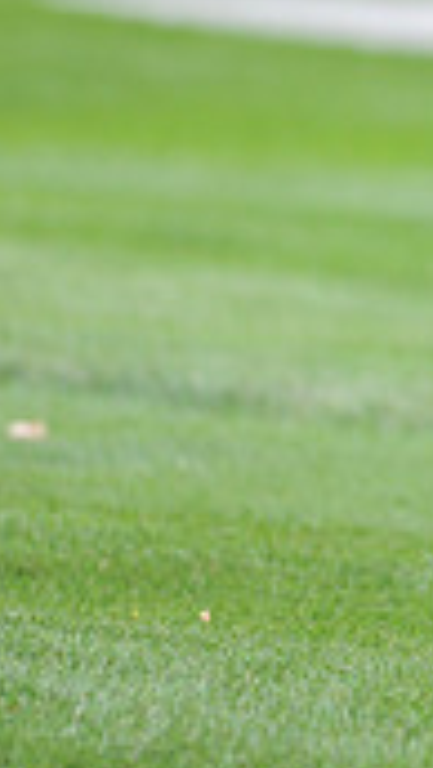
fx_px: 28765
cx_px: 1219
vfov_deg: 1.5
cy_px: 54
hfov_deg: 0.9
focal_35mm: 1412
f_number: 4
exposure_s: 1/2000
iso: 1000
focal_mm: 400
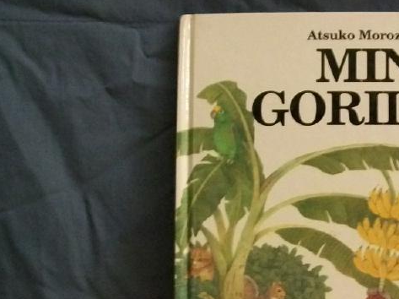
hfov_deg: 24.2
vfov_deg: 18.6
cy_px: 267
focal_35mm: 78
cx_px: 375
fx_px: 898
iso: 200
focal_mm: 6
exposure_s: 1/8
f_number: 2.7
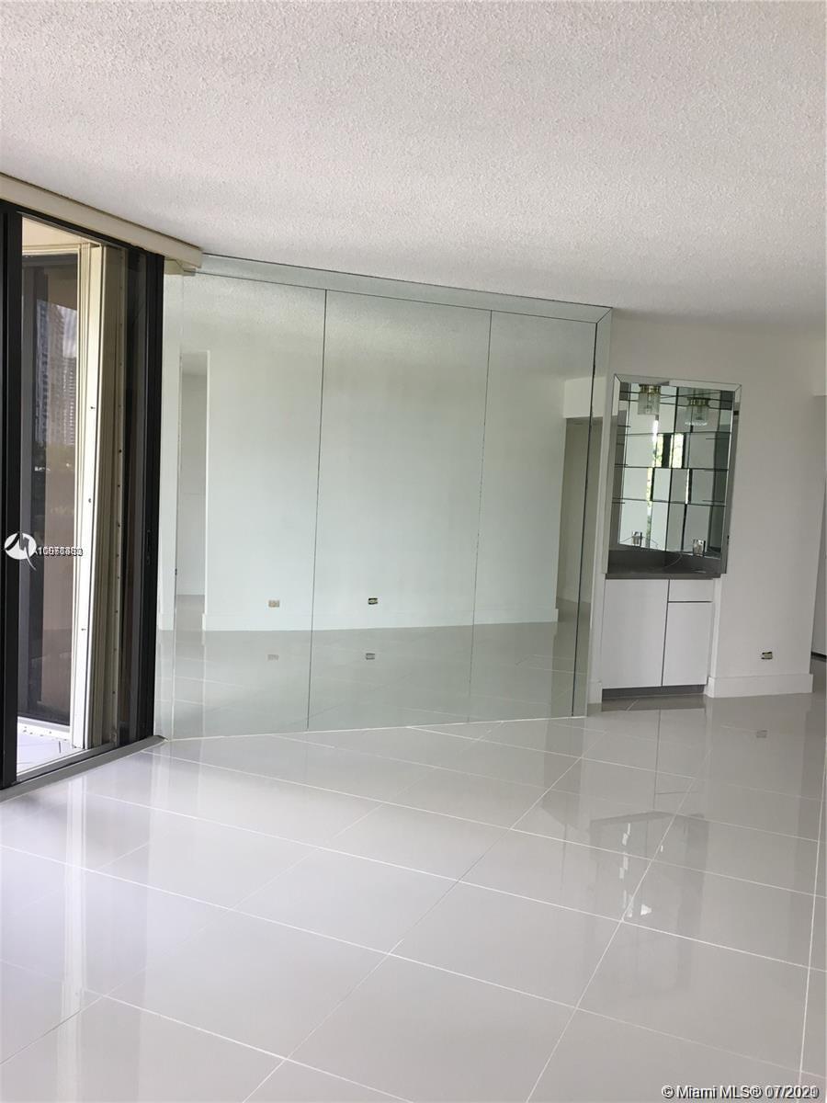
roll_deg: -2.1
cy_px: 552
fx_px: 924
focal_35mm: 29
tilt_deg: -4.2
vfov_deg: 61.7
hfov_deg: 48.2
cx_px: 414
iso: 25
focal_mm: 4.15
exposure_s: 1/40
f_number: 2.2
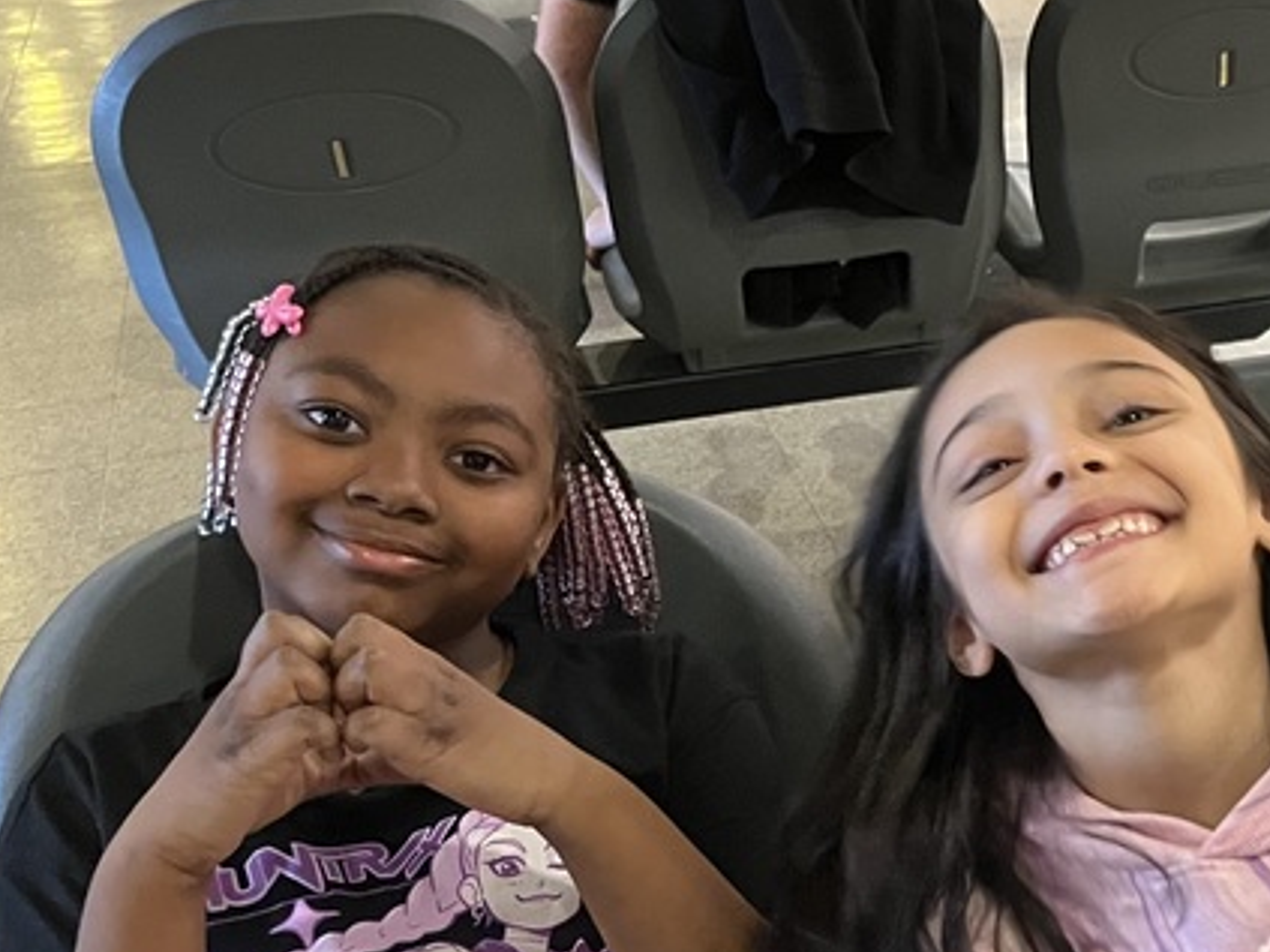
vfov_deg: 23.0
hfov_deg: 28.0
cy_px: 757
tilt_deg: -29.2
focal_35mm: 63
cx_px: 1402
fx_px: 2311
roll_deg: +0.6
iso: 500
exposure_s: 1/30
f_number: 1.6
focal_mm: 5.1
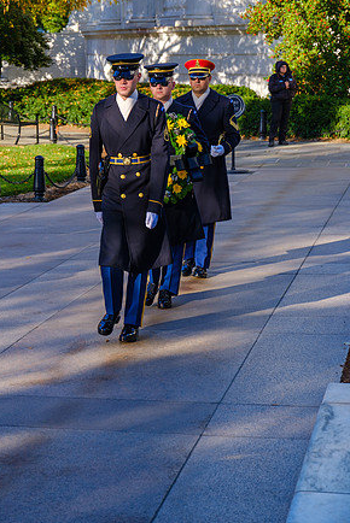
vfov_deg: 23.6
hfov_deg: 15.9
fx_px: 1252
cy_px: 265
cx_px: 174
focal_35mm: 86
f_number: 4.5
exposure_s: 1/400
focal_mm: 55.1
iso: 160
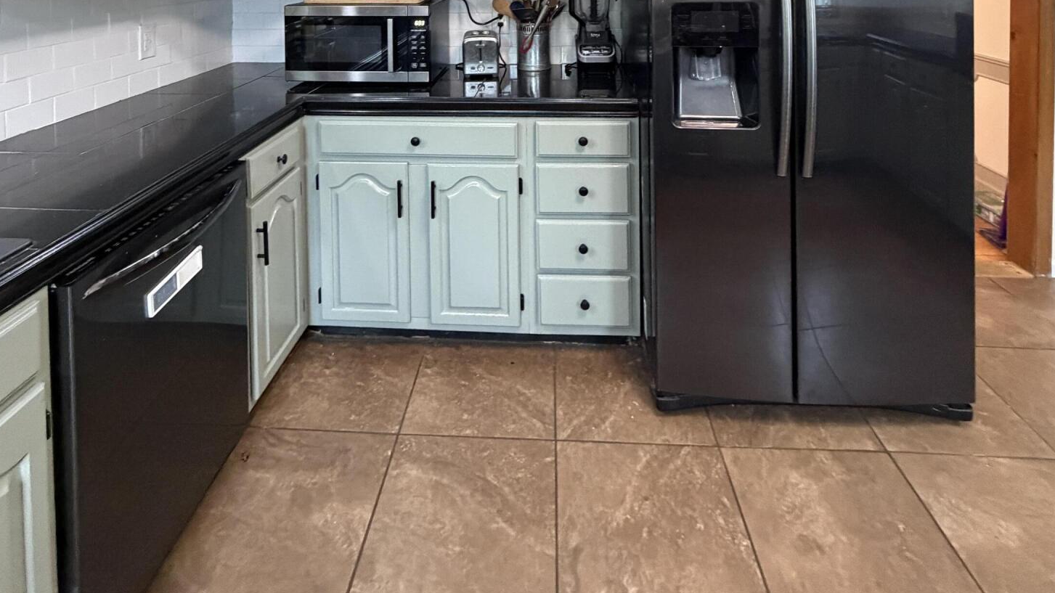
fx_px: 587
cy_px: -25
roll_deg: +0.6
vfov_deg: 44.0
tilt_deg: -1.9
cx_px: 516
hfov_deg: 83.8
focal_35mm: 21
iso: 640
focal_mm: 2.22
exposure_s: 1/60
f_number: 2.2
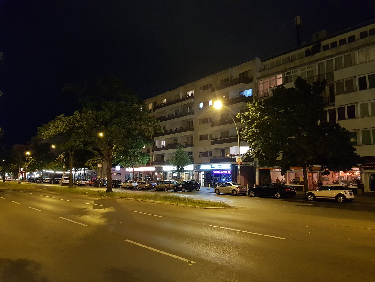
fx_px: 282
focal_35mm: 26
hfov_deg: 67.3
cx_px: 188
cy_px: 141
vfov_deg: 53.1
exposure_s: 1/10
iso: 500
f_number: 1.7
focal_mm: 4.2
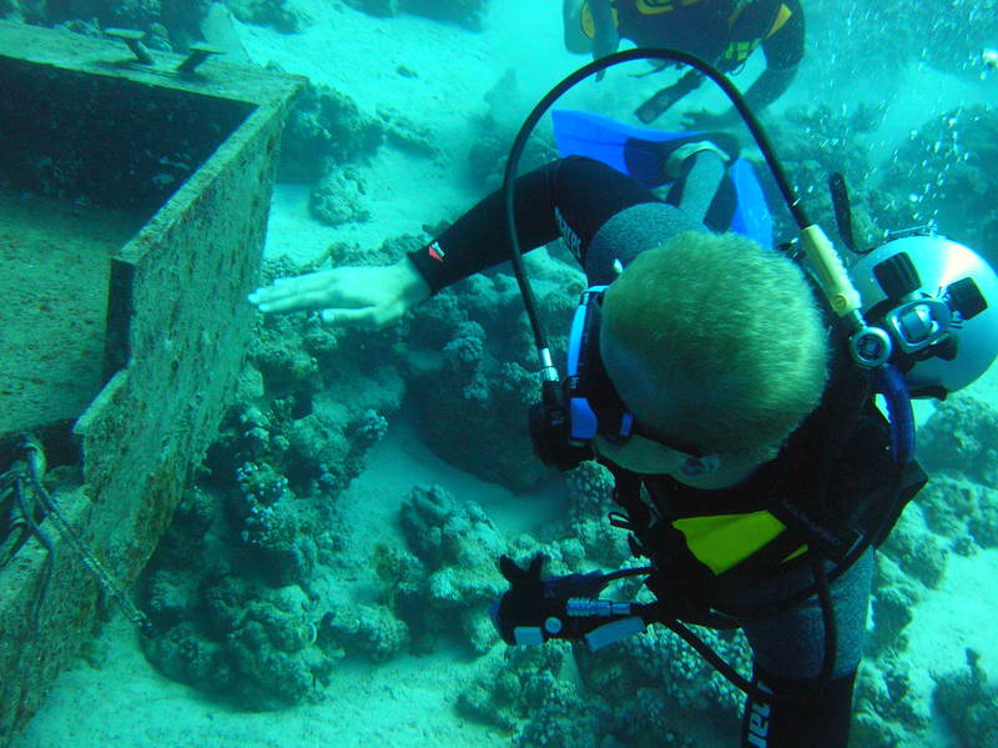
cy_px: 374
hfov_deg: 54.0
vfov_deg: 41.8
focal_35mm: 34
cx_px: 499
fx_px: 980
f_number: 4.9
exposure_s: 1/50.5
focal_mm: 5.7
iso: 50
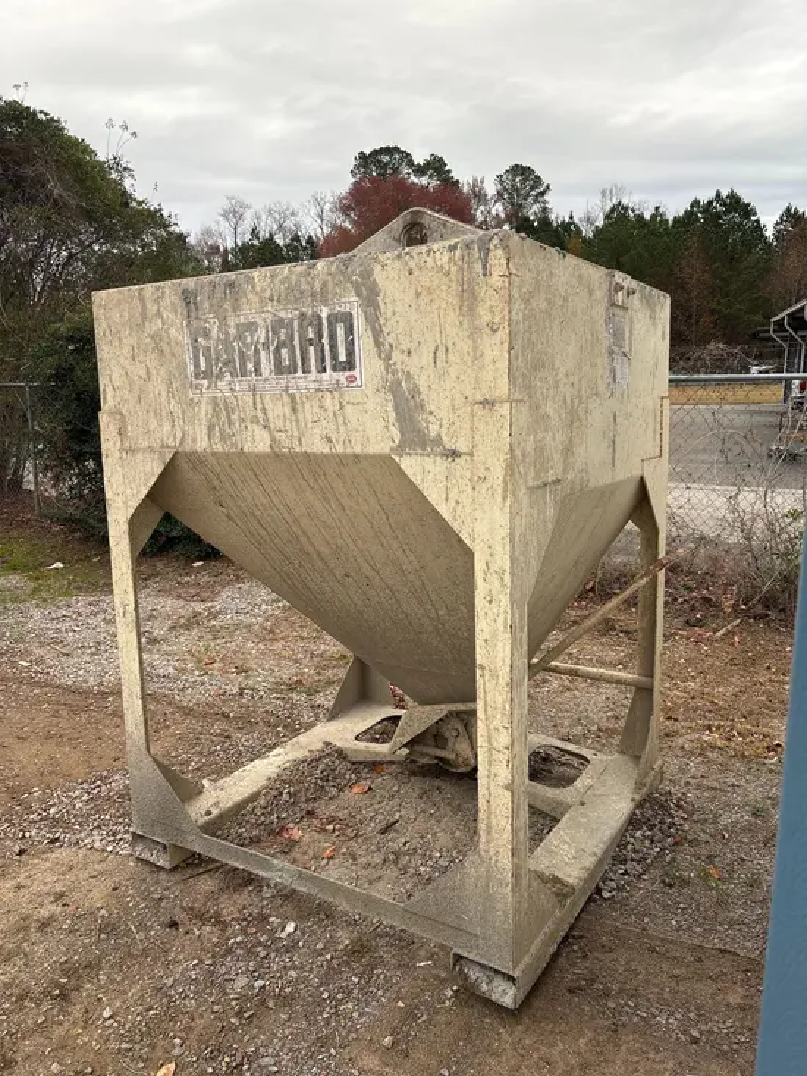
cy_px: 538
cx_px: 404
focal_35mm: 26
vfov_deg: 67.3
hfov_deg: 53.1
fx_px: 808
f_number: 1.6
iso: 50
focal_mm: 5.96
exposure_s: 1/466
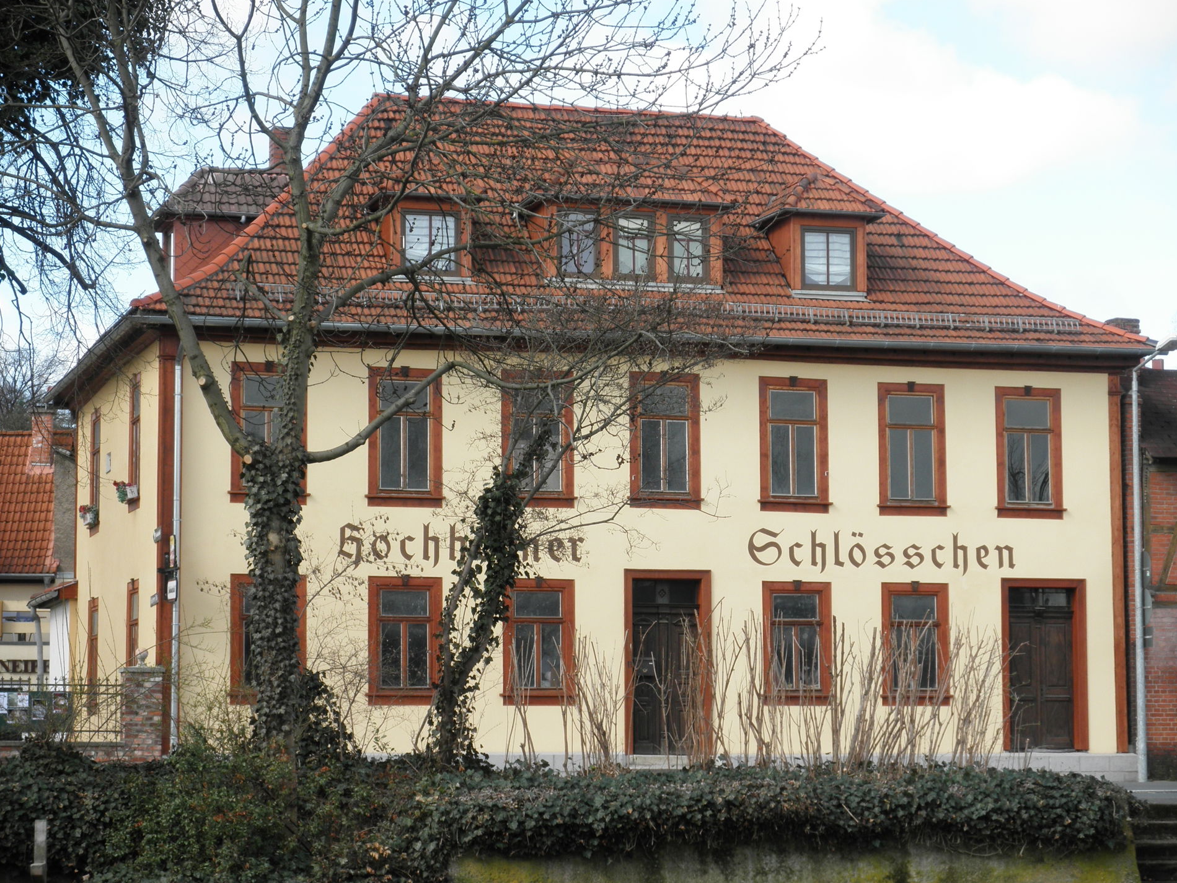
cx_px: 590
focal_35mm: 93
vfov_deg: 15.9
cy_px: 438
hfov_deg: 21.1
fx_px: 3163
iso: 64
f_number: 4.2
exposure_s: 1/200
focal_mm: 16.3
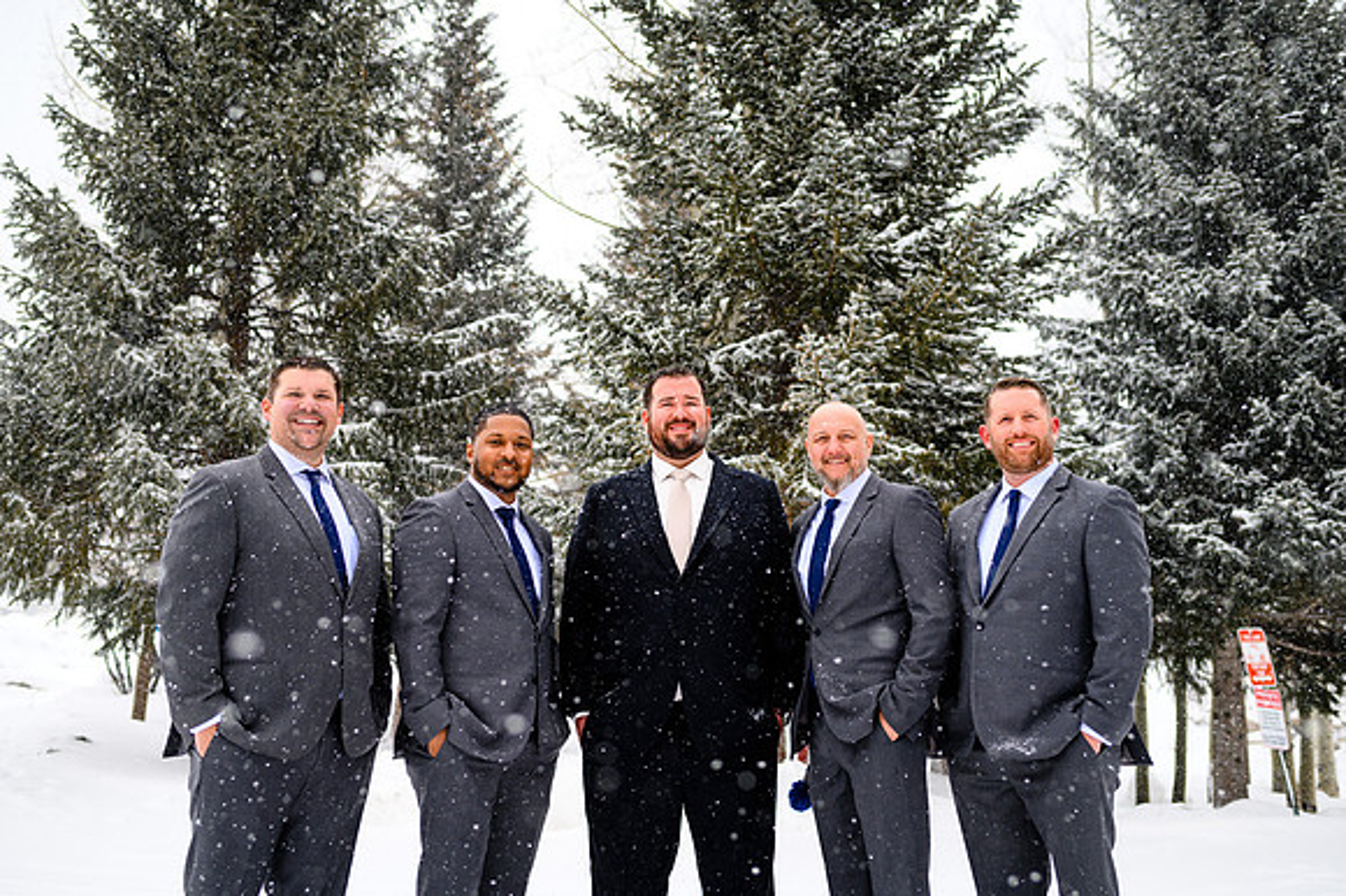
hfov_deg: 54.5
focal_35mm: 35
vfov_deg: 37.8
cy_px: 448
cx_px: 673
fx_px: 1308
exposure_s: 1/2500
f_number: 2.8
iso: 250
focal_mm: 35
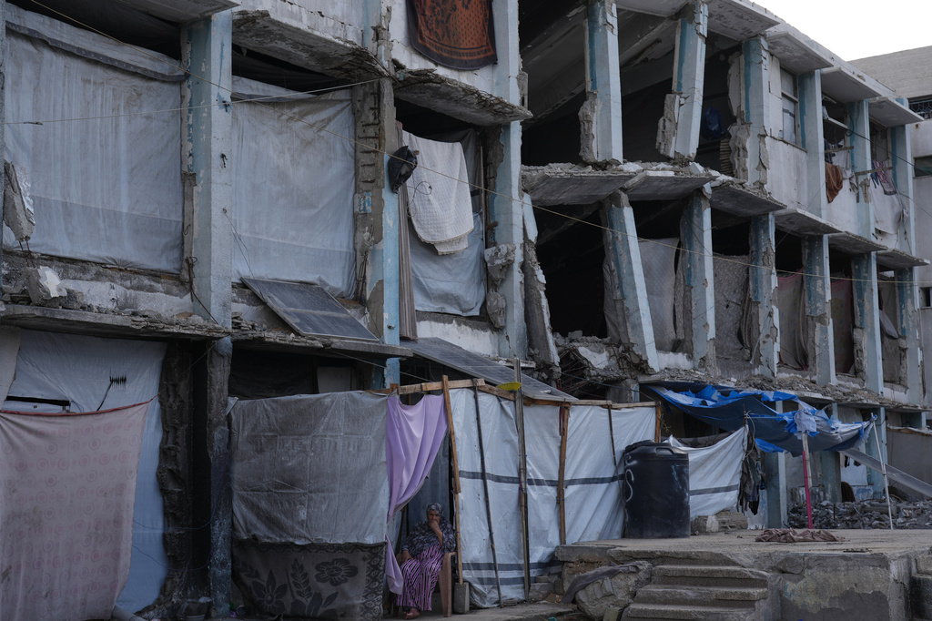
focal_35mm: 52
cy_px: 310
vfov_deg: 26.0
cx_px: 466
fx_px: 1346
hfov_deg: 38.2
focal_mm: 52
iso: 100
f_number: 6.3
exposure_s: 1/250
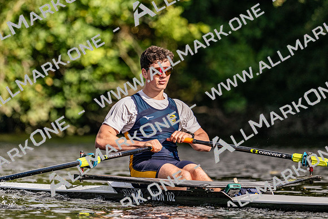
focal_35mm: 600
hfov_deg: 3.4
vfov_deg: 2.3
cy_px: 110
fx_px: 5470
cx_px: 164
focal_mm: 400
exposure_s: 1/2000
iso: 250
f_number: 4.5
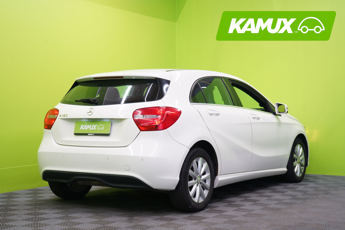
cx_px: 172
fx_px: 575
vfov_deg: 22.6
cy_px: 115
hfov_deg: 33.4
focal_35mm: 60
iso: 400
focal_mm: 60
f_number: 5
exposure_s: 1/30
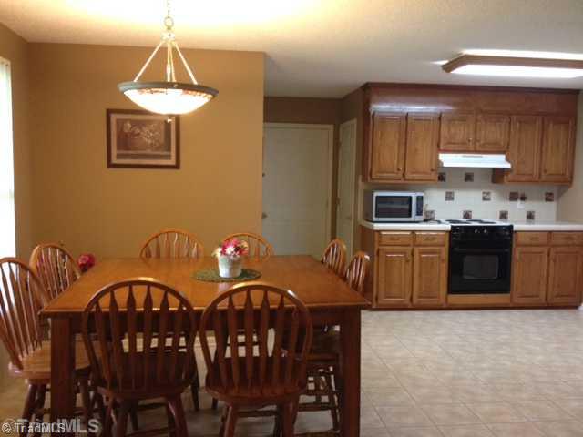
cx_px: 292
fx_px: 589
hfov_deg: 52.6
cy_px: 218
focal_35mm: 35
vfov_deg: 40.7
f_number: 2.4
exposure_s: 1/20
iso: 250
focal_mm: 4.28
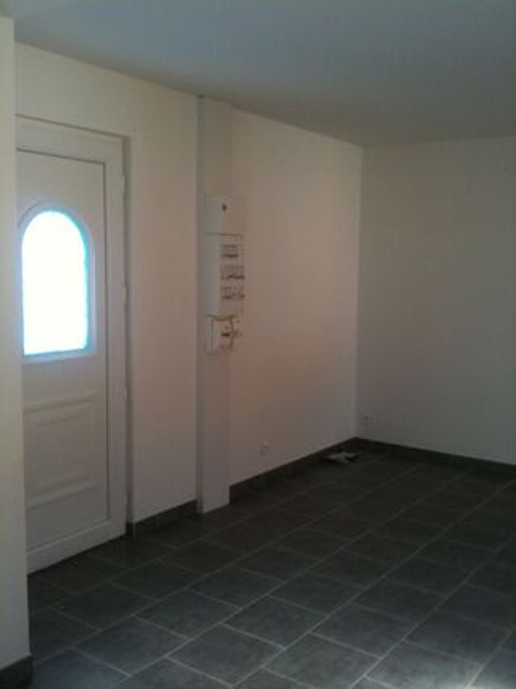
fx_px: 696
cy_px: 344
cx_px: 258
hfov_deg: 40.7
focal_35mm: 35
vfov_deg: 52.6
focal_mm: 3.85
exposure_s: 1/40
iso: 100
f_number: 2.8
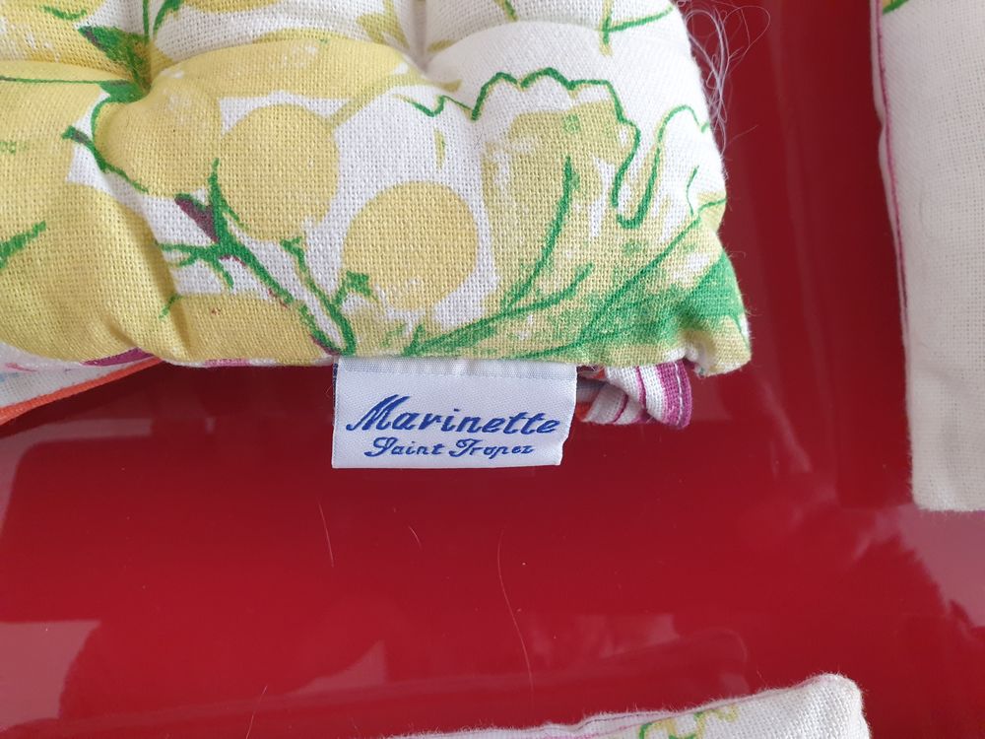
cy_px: 370
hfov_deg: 67.3
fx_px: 740
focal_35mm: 26
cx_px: 492
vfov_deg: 53.1
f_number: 2.4
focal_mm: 4.3
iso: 400
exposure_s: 1/50
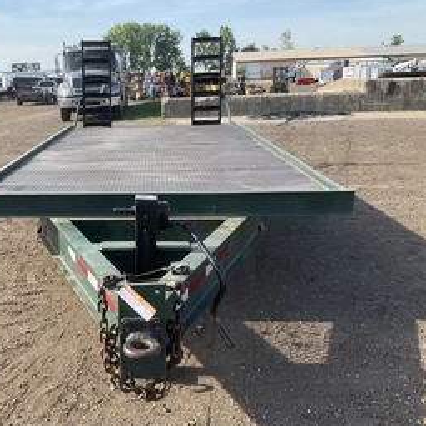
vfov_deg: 41.8
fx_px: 557
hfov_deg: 41.0
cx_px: 125
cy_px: 241
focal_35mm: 40
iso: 25
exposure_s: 1/580
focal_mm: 3
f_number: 1.8
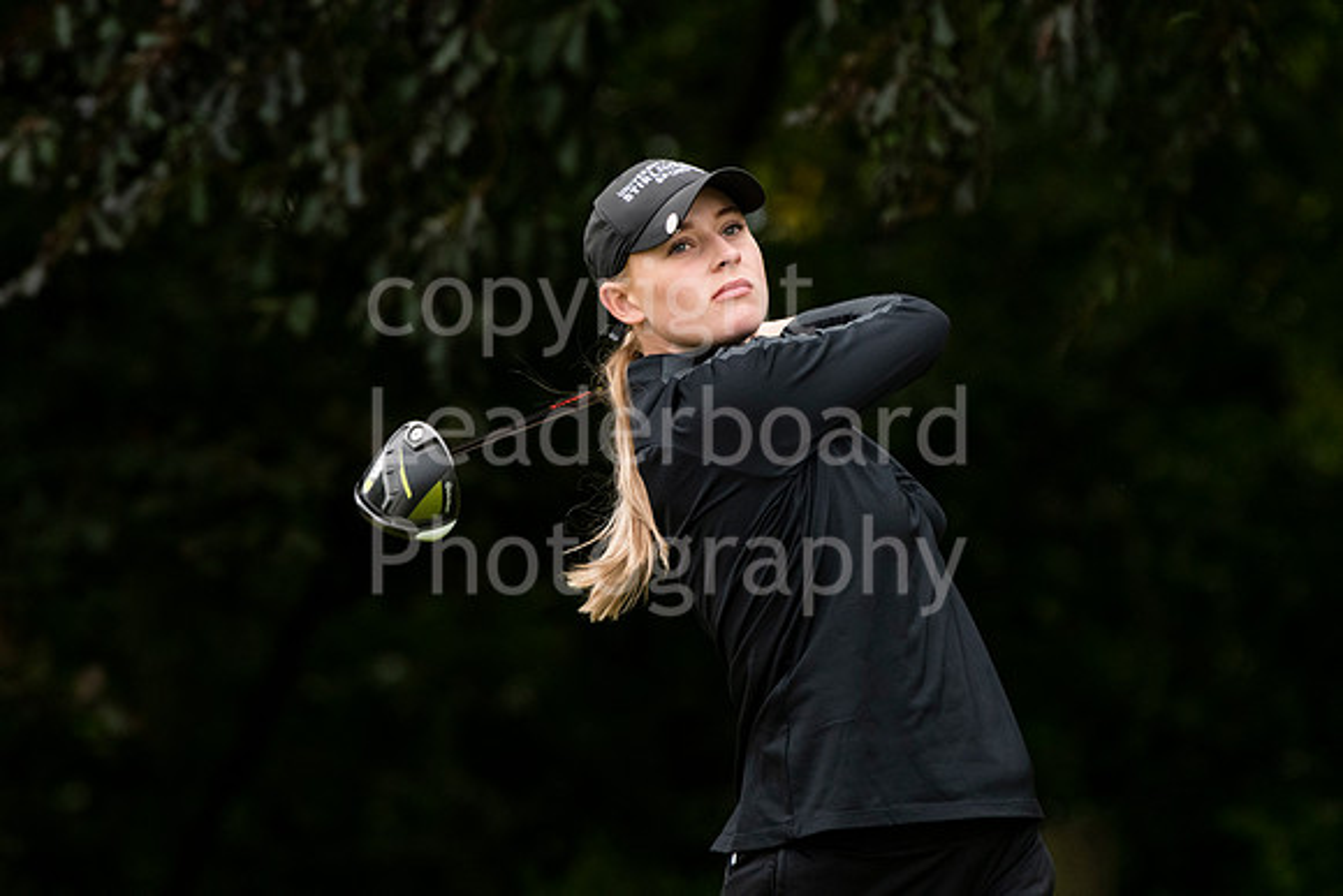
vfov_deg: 2.4
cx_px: 672
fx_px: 21828
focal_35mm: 585
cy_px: 448
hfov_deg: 3.5
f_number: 5.6
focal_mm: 390
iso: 1600
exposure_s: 1/1250
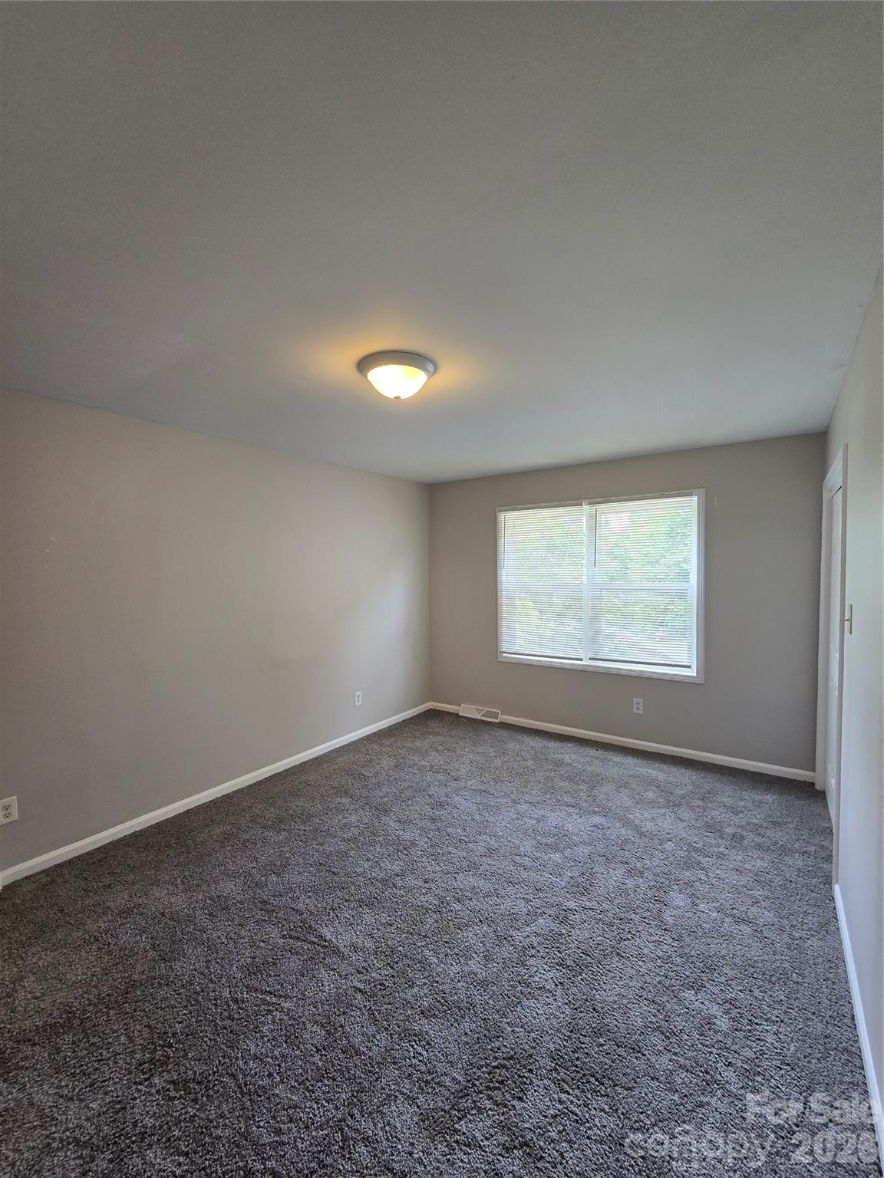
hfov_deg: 89.9
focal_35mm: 13
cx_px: 442
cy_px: 589
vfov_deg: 106.2
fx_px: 443
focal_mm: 2.2
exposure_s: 1/60
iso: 80
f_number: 2.2
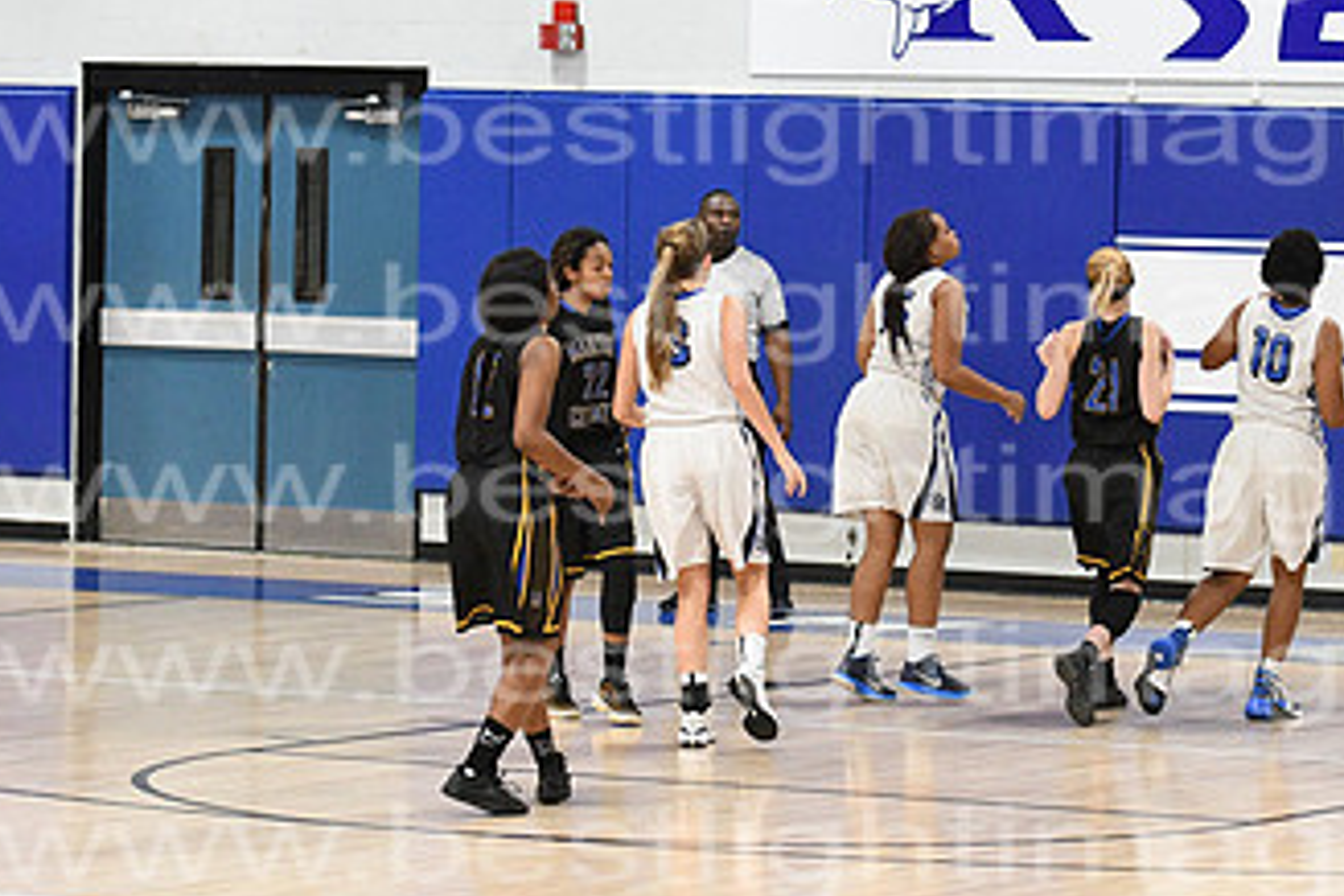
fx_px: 6943
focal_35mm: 186
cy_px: 224
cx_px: 929
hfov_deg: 11.0
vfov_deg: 7.4
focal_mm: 70
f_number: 3.5
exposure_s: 1/640
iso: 5000
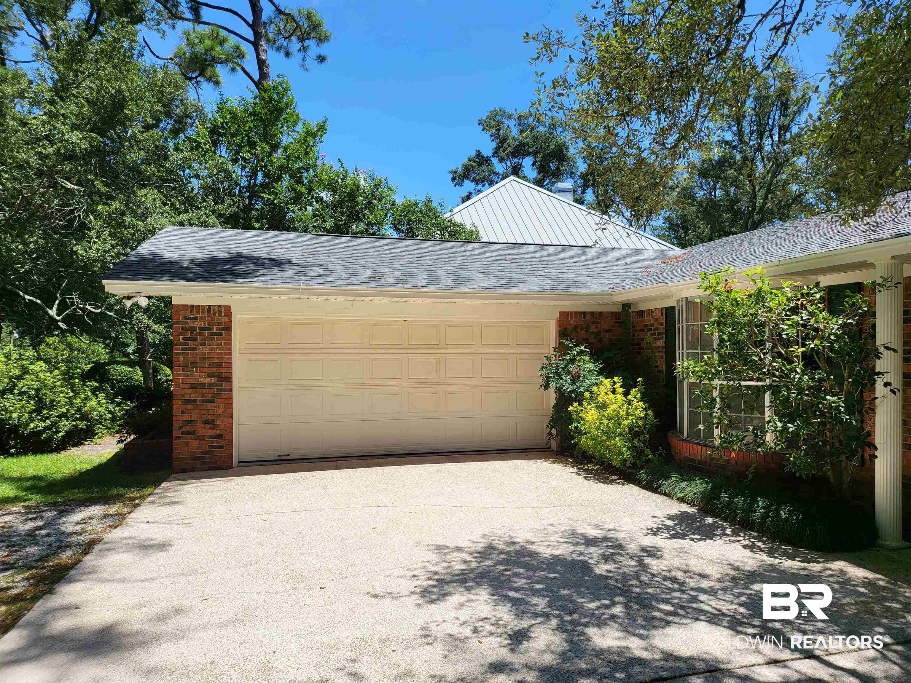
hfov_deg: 71.6
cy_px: 342
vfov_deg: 56.8
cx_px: 456
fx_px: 632
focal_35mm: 24
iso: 40
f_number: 1.8
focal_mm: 5
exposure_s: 1/2378
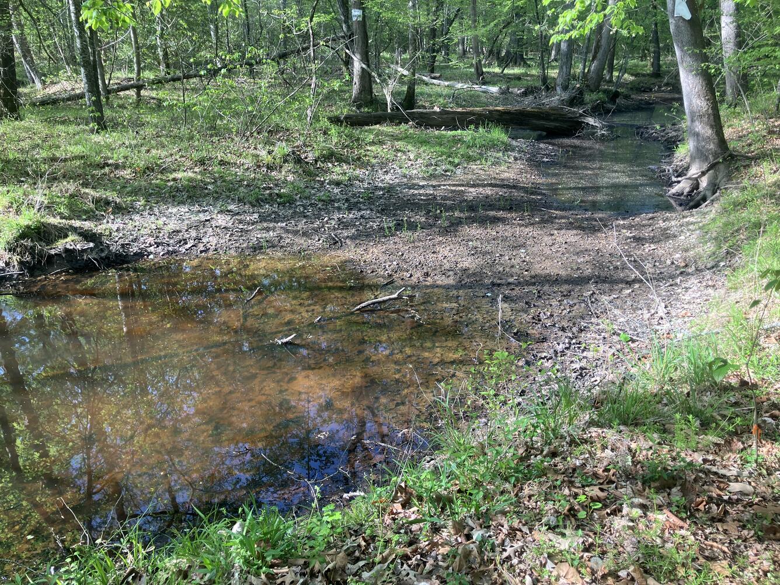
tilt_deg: -21.4
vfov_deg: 49.7
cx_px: 390
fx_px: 631
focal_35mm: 28
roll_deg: +0.3
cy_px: 292
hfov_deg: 63.4
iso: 20
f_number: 1.8
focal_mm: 3.99
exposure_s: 1/129
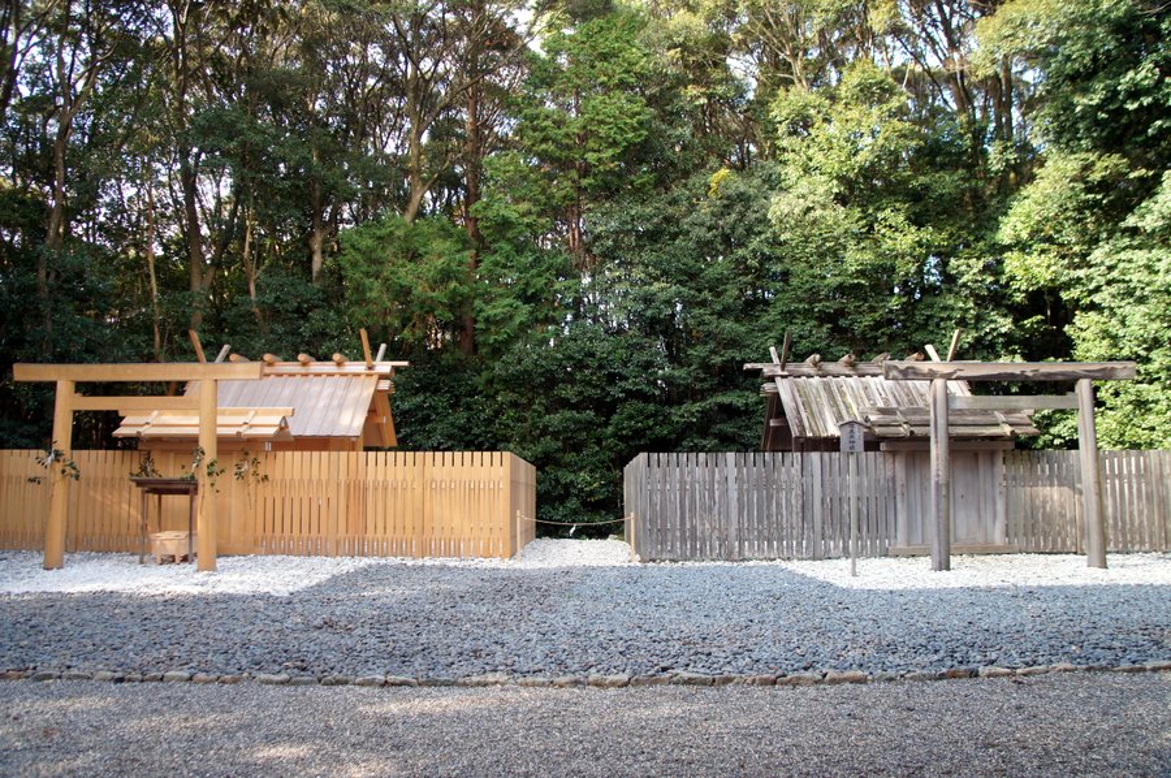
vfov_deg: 47.8
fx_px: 877
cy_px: 389
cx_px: 586
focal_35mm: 27
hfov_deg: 67.4
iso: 250
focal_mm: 18
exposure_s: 1/160
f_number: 4
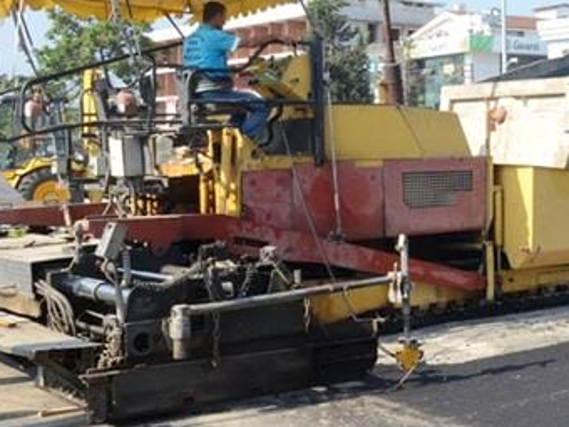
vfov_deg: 23.9
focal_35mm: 61
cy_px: 137
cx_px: 584
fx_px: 1003
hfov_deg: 29.4
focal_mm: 18
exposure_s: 1/250
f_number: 18
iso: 1000
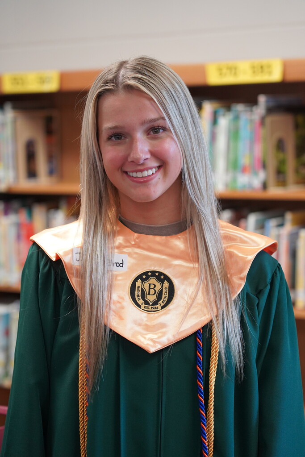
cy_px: 228
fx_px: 1334
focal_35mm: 105
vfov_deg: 19.5
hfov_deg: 13.0
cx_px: 152
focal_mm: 105
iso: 2500
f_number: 4
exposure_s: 1/160
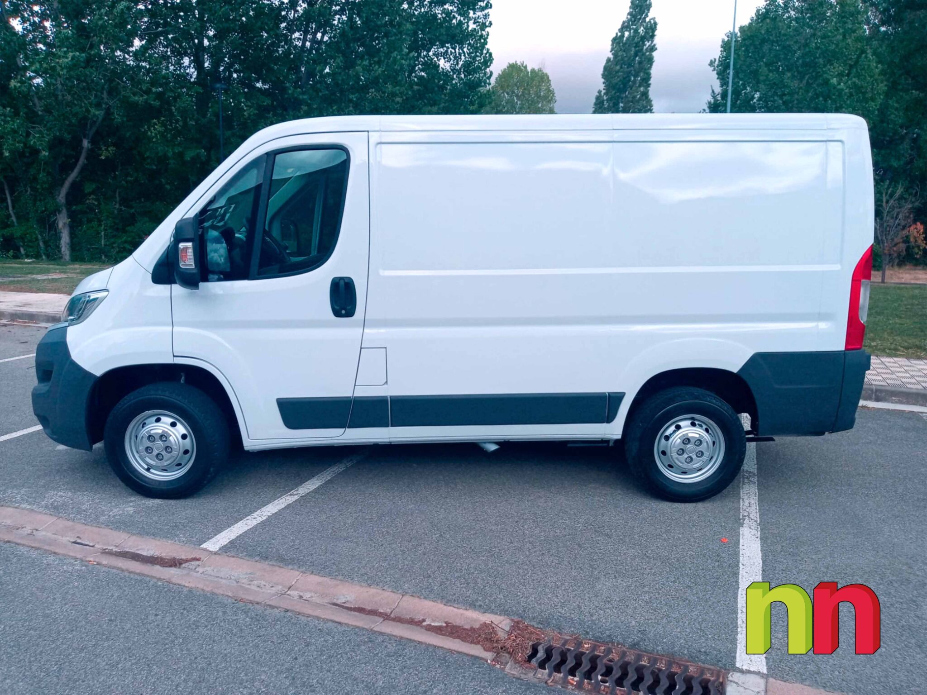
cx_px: 464
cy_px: 348
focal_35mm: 24
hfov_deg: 71.6
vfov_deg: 56.8
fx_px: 643
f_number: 1.8
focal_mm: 6.86
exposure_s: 1/3200
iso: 80
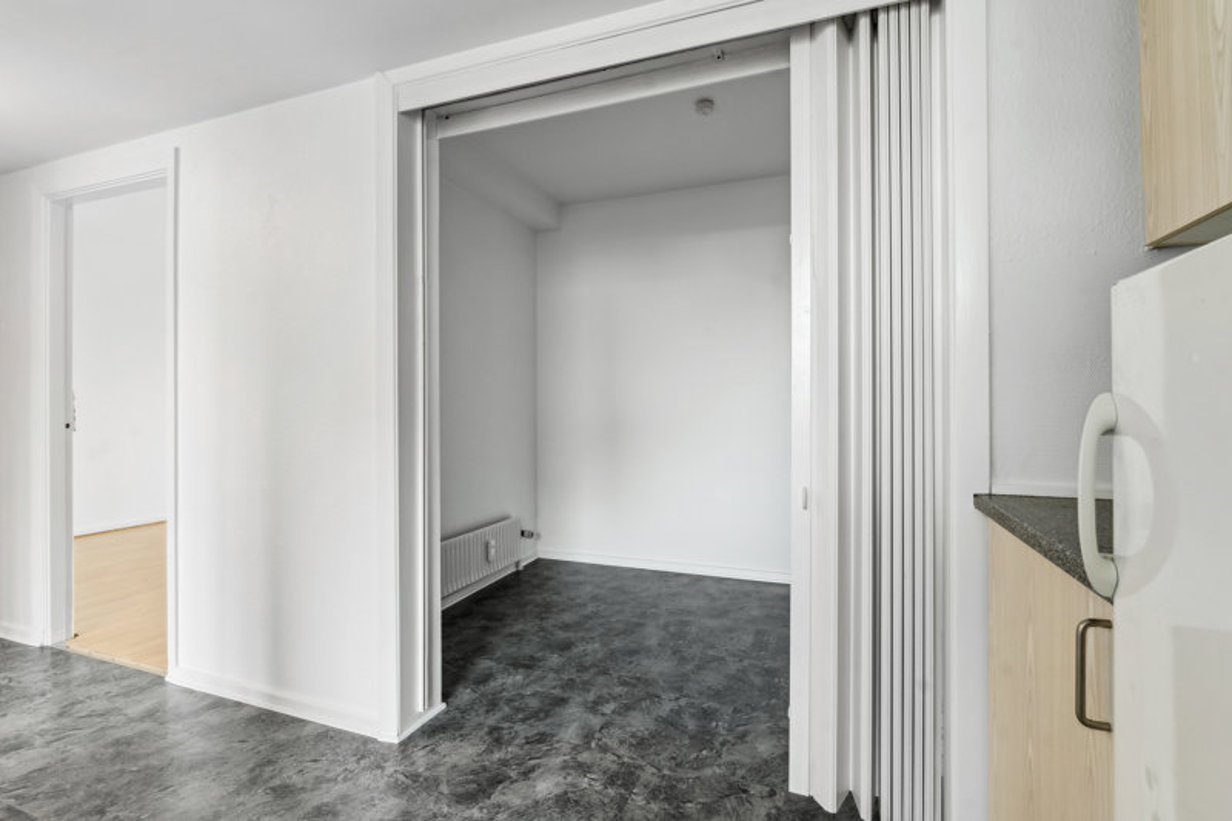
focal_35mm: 16
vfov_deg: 73.7
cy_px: 410
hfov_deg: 96.7
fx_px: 547
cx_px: 616
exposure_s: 1/1.25
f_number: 8
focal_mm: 16
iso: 200
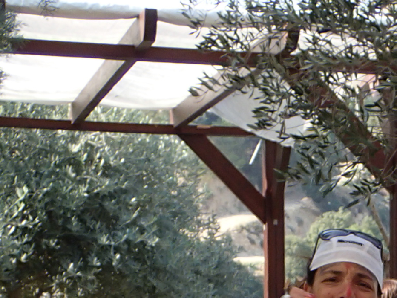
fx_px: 1709
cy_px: 609
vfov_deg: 9.3
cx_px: 513
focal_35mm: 149
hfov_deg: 12.8
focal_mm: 6.42
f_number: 3.5
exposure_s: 1/200
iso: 100
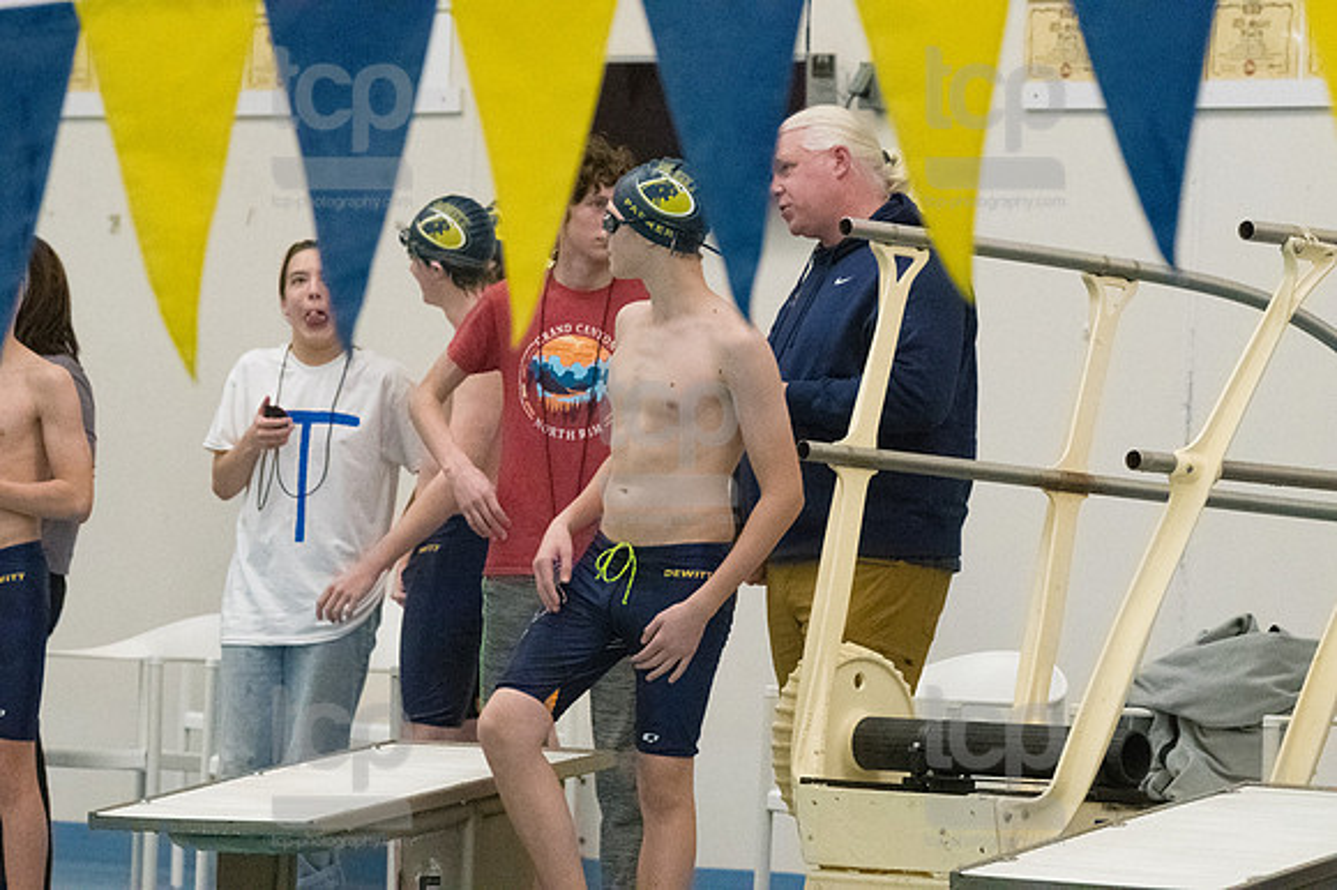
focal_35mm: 232
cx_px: 668
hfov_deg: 8.9
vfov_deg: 5.9
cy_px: 445
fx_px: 8611
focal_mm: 155
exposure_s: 1/1250
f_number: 5
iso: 10000
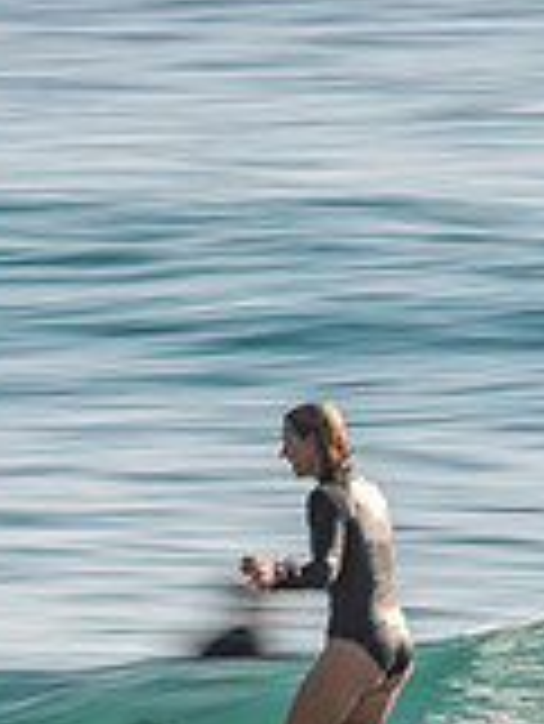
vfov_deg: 1.1
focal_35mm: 1729
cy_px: 753
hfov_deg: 0.9
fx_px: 36181
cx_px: 306
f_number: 13
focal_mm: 500
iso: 31
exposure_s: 1/20
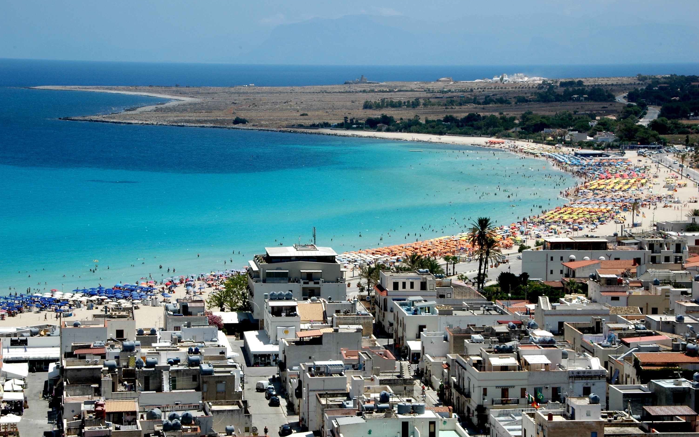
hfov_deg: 21.9
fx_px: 1810
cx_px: 350
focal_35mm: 95
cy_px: 230
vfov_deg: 13.8
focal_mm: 62
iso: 200
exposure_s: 1/90
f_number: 22
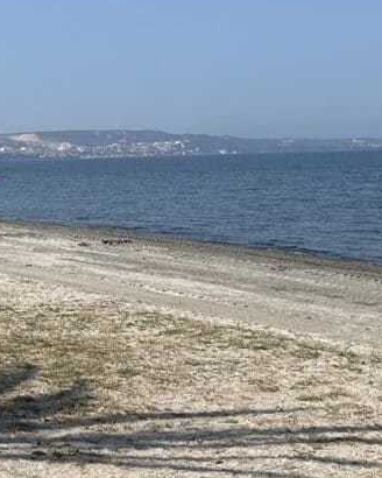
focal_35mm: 95
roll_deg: +2.0
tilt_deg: -1.5
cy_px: 209
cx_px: -236
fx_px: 1343
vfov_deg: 20.2
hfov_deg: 14.7
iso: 50
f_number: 1.5
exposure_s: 1/5882
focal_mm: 5.7
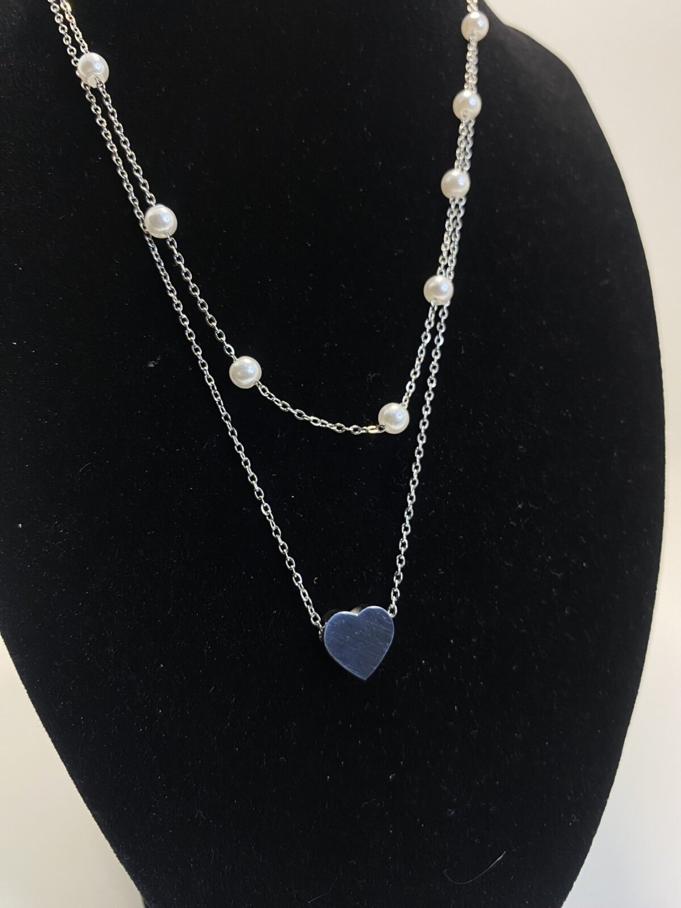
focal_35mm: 25
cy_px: 454
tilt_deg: -18.2
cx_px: 340
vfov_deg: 69.4
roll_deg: +0.3
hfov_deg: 54.9
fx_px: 656
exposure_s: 1/62
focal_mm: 4.25
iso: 100
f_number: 1.8
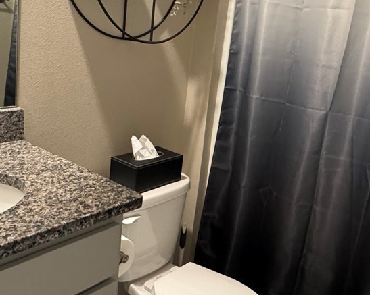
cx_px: 206
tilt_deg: -13.4
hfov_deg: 45.7
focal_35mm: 40
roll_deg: -6.4
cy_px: 121
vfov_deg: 37.2
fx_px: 438
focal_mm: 2.22
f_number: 2.2
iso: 640
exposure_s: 1/60
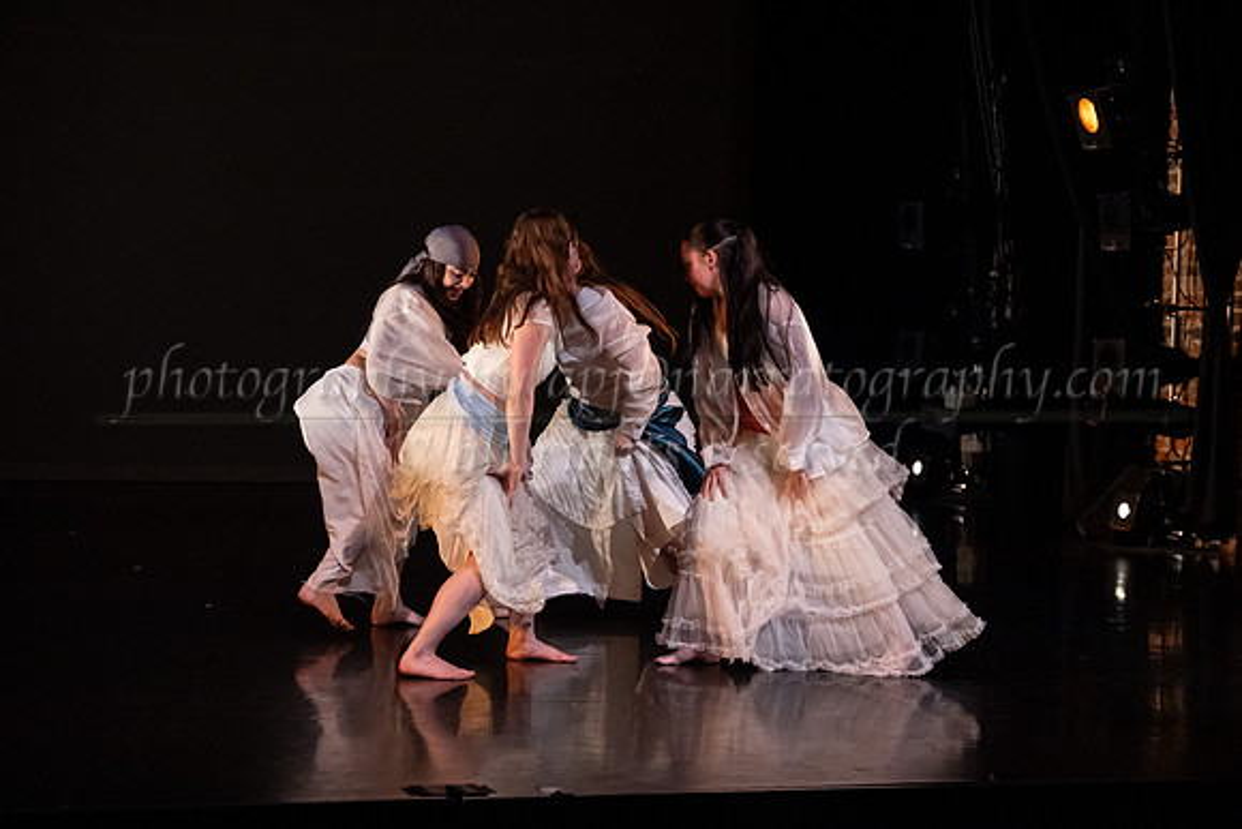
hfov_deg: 24.6
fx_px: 2841
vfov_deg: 16.6
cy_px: 395
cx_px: 682
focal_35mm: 82
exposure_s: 1/400
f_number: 4
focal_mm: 75
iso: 4000
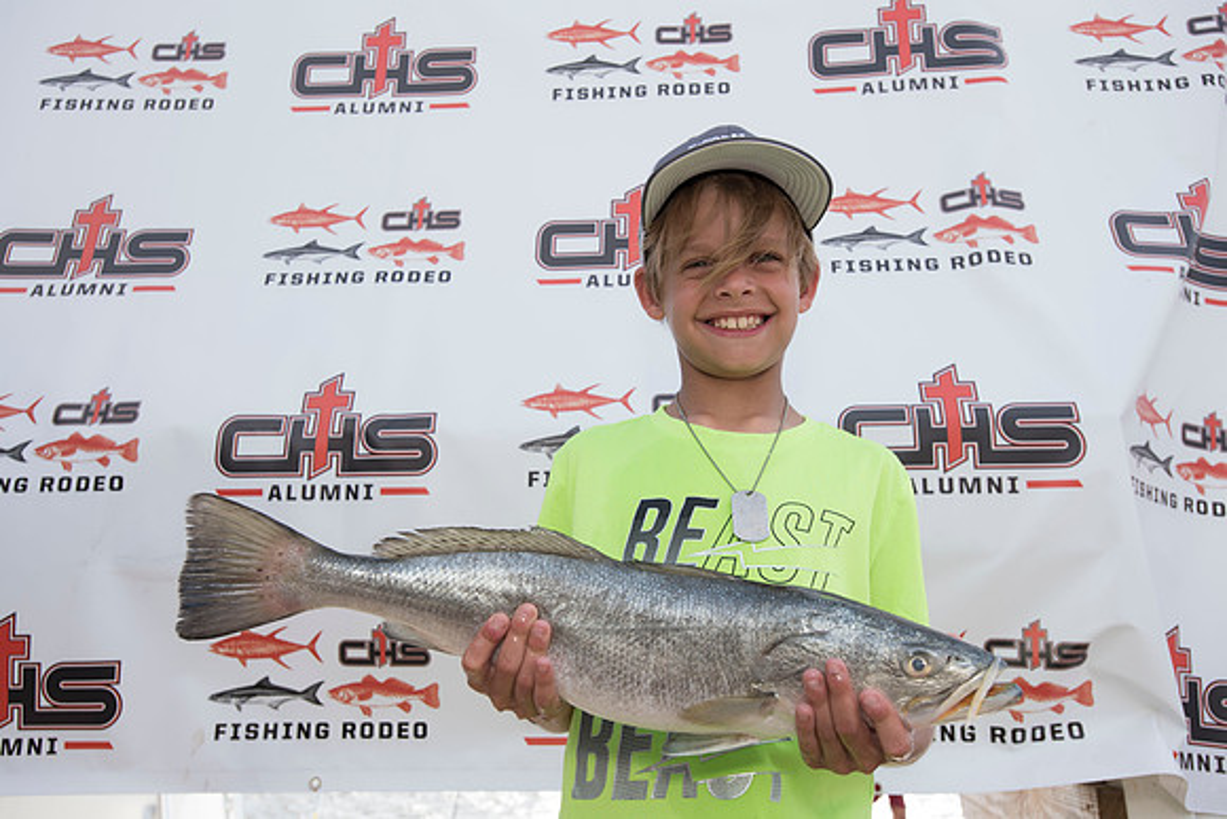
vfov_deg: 43.6
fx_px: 1023
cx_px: 614
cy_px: 410
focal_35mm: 30
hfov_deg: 61.9
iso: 250
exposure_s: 1/500
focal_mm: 30
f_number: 6.3
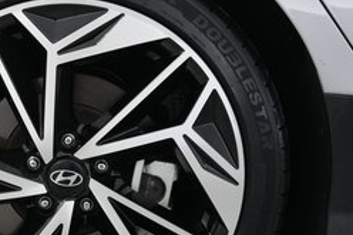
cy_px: 169
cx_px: 71
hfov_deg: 31.6
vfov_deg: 21.7
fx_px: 608
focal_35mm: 62
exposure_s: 1/160
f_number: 2.8
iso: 3200
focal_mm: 24
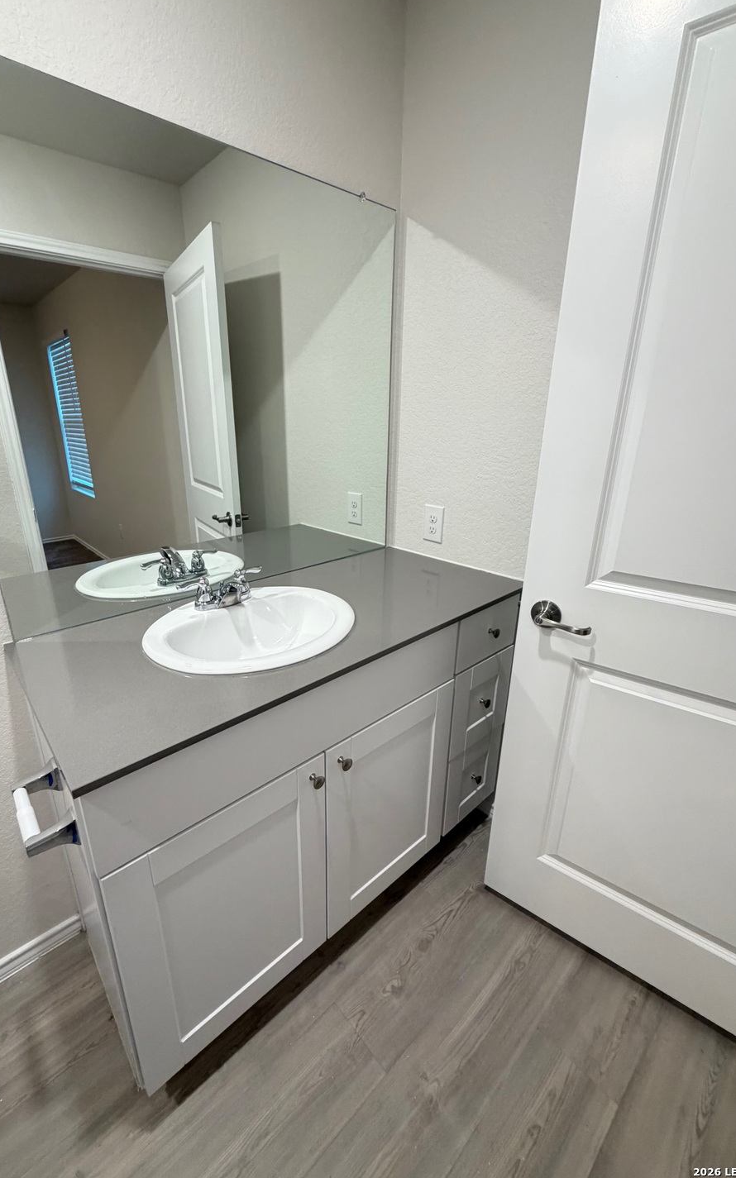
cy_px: 584
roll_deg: +0.6
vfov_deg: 101.5
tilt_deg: -20.2
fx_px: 482
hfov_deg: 74.6
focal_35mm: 15
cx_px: 334
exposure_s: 1/60
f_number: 2.2
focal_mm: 2.22
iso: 250
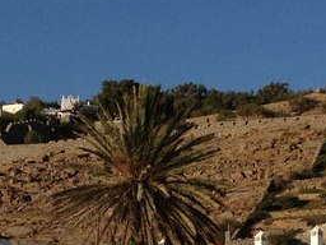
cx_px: 150
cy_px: 332
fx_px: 1544
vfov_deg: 8.9
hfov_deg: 12.0
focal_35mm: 164
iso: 50
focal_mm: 4.28
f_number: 2.4
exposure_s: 1/2304
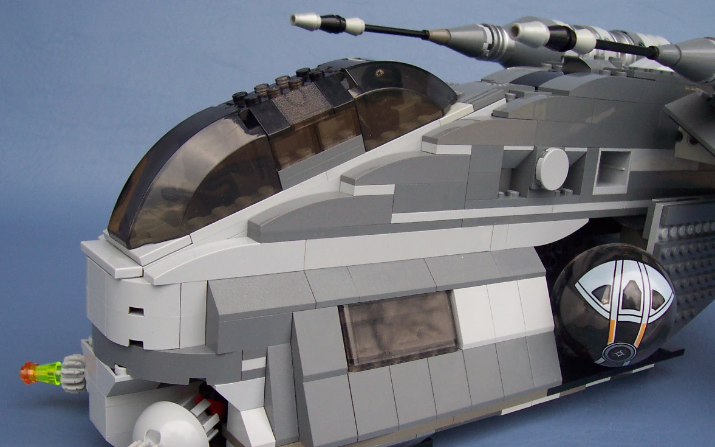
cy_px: 259
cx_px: 363
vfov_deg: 31.9
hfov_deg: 49.3
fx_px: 779
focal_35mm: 40
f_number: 2.8
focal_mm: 5.6
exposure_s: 1/180
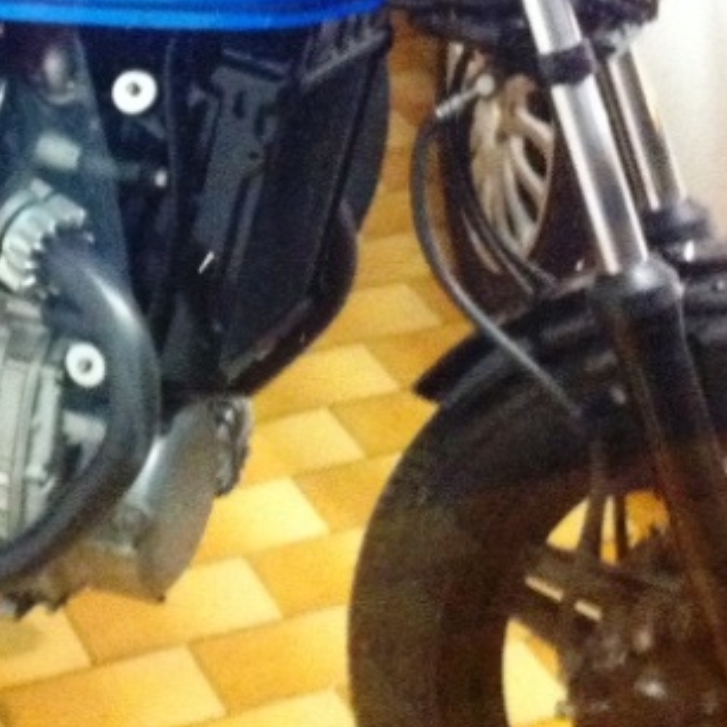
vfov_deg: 18.2
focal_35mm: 95
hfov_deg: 17.8
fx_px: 2257
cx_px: -10
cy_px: 214
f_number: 2.8
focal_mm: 3.85
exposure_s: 1/15
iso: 800
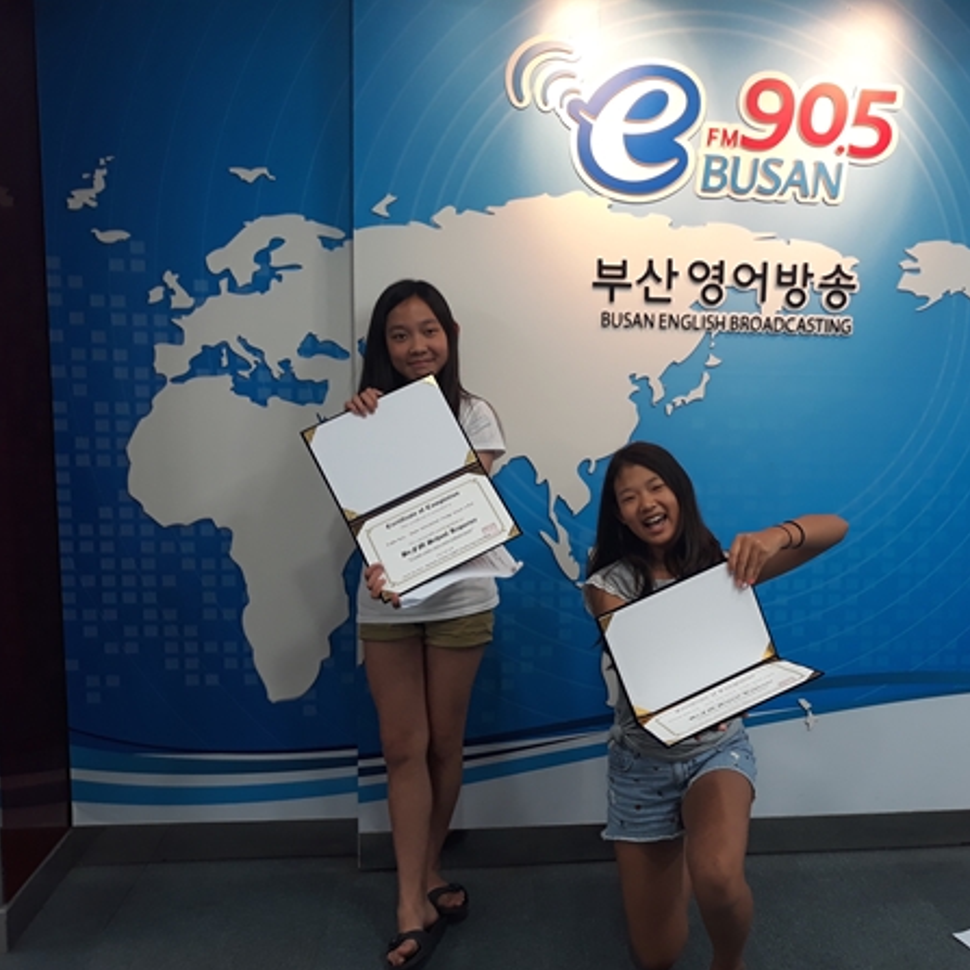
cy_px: 486
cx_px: 631
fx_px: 1014
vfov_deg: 51.1
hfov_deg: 50.4
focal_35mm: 32
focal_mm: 3.71
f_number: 1.7
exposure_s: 1/40
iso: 50
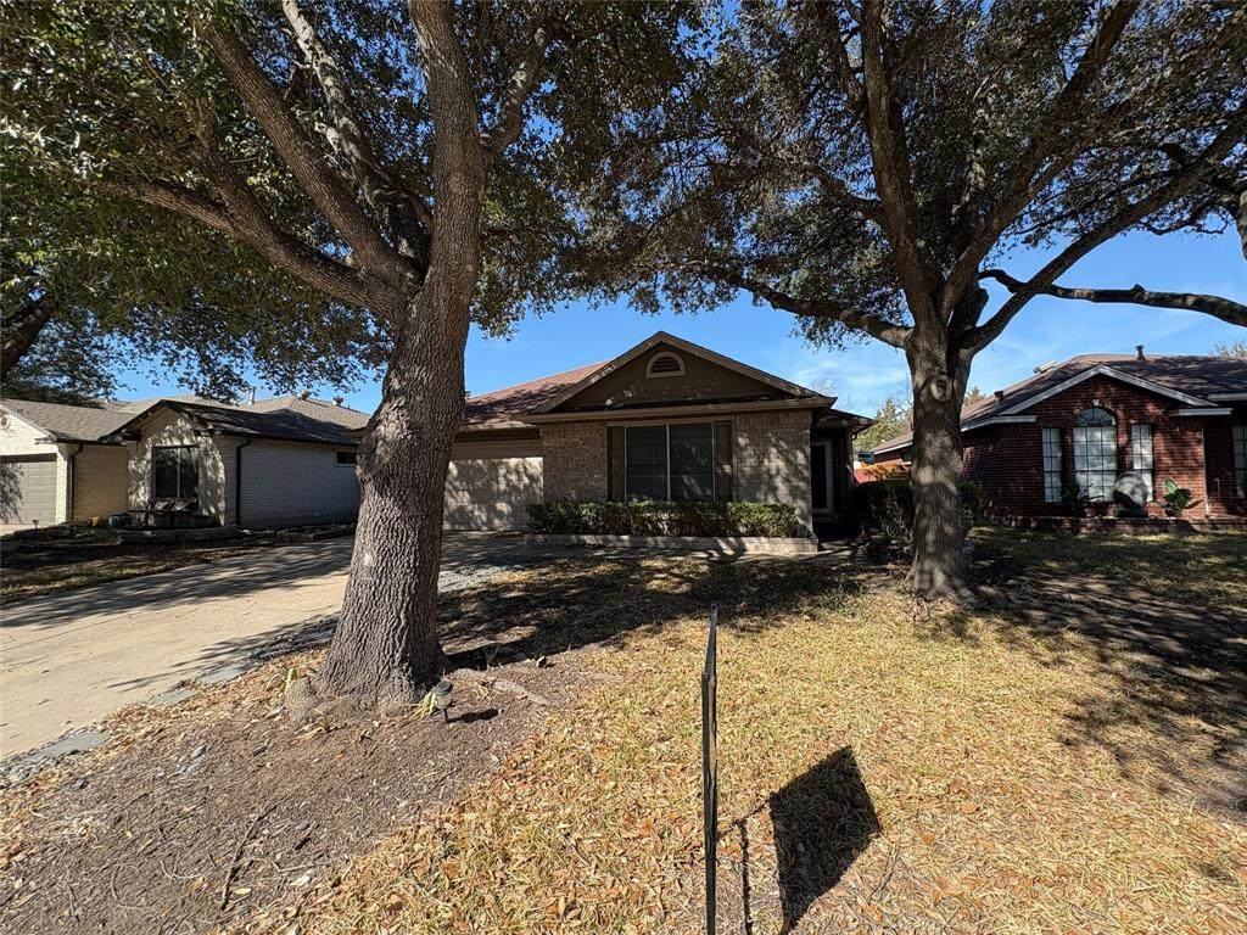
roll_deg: +1.5
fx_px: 504
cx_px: 624
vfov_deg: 85.7
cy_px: 468
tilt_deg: +2.7
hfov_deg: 102.1
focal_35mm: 14
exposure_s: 1/681
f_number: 2.2
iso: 50
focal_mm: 2.22
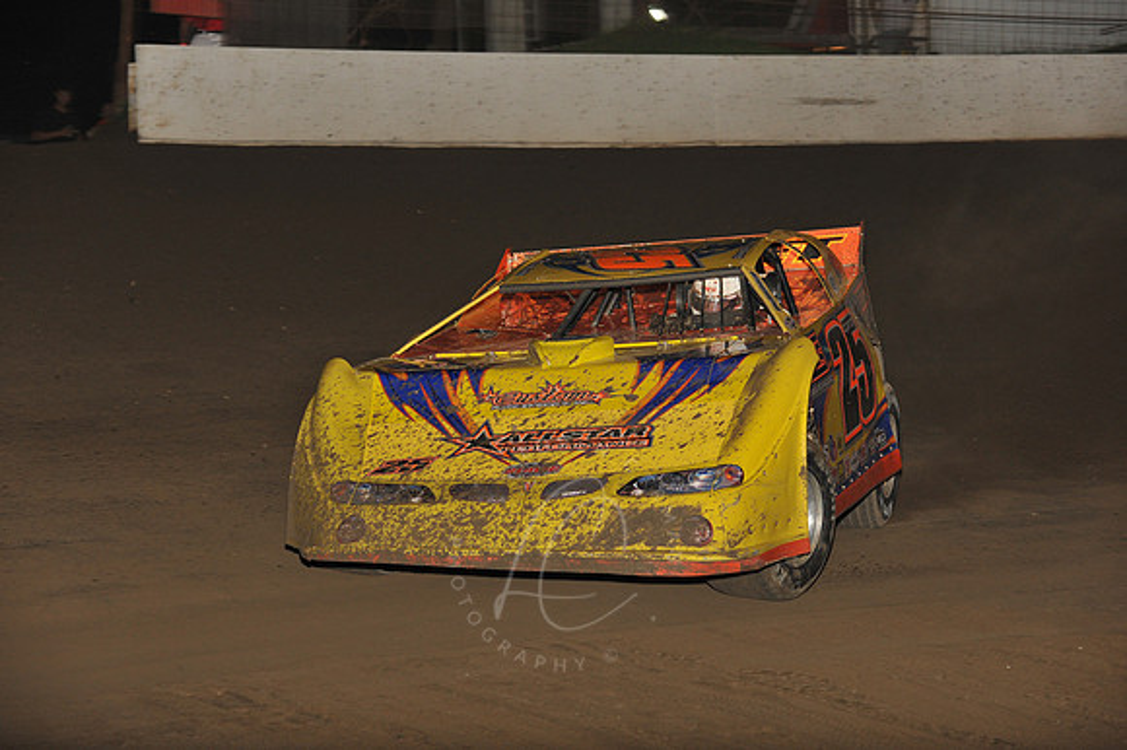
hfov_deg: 15.2
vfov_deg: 10.1
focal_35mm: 135
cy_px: 375
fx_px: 4224
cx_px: 564
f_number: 7.1
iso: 1000
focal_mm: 135
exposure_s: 1/320
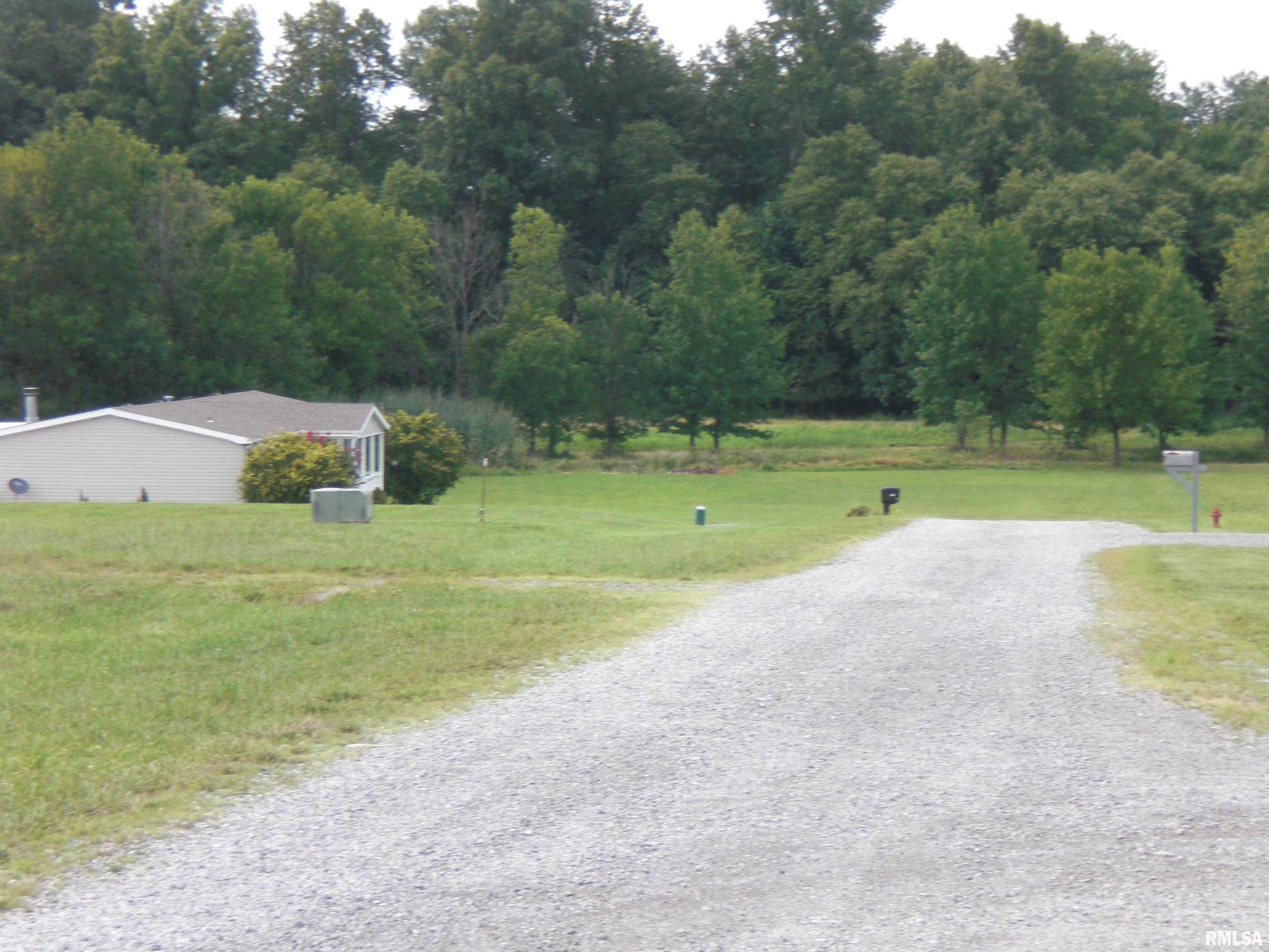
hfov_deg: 17.3
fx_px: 4179
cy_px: 476
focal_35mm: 114
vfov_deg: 13.0
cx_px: 634
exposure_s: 1/125
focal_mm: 18.9
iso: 100
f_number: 5.9
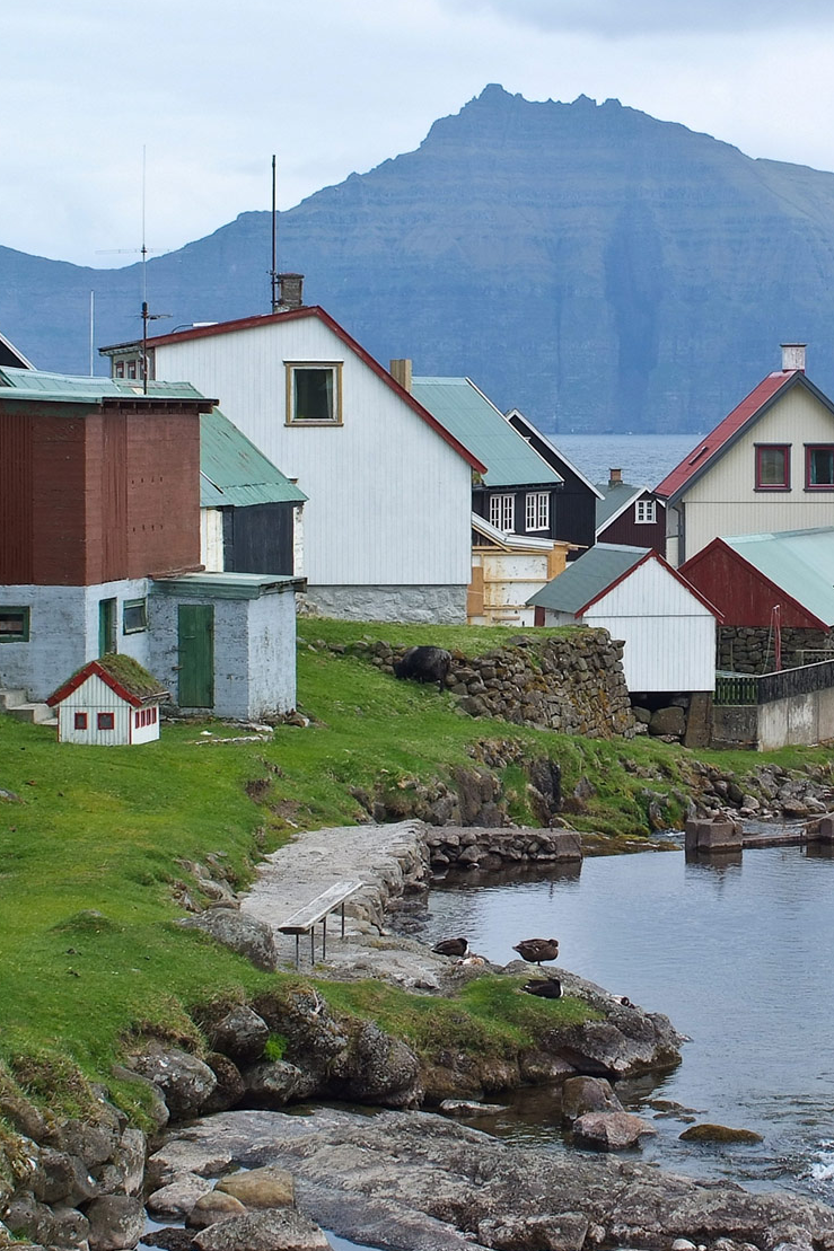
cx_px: 624
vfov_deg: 20.8
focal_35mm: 98
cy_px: 513
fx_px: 3406
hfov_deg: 13.9
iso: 100
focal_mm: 35
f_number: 8
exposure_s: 1/180
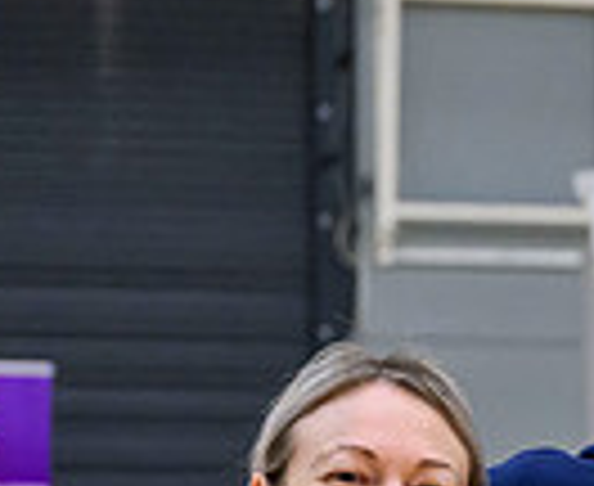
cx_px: 851
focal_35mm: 247
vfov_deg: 6.2
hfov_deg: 7.6
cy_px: 940
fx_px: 4381
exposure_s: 1/640
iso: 5000
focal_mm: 52
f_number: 3.5
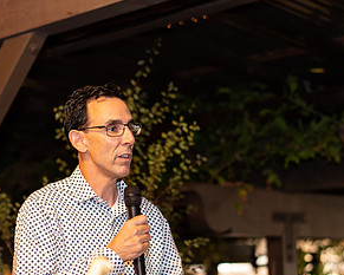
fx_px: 1049
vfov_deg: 14.9
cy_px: 191
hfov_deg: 18.6
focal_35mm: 103
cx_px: 136
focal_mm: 55
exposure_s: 1/100
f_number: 2
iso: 1250
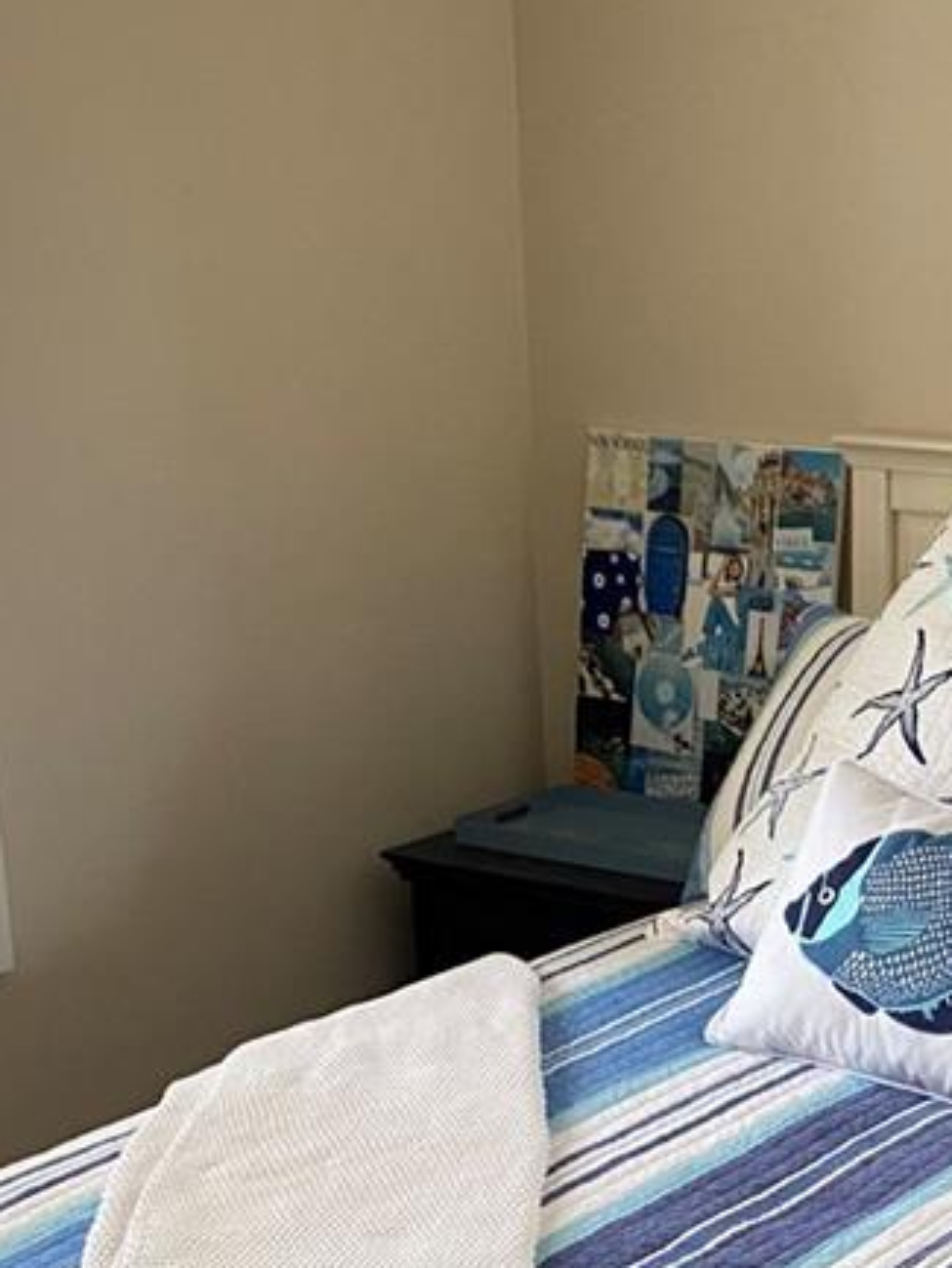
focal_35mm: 72
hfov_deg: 19.9
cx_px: 931
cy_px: 1303
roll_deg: -0.4
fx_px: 2639
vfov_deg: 25.5
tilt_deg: -21.5
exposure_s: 1/60
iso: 250
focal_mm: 4.25
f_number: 1.8
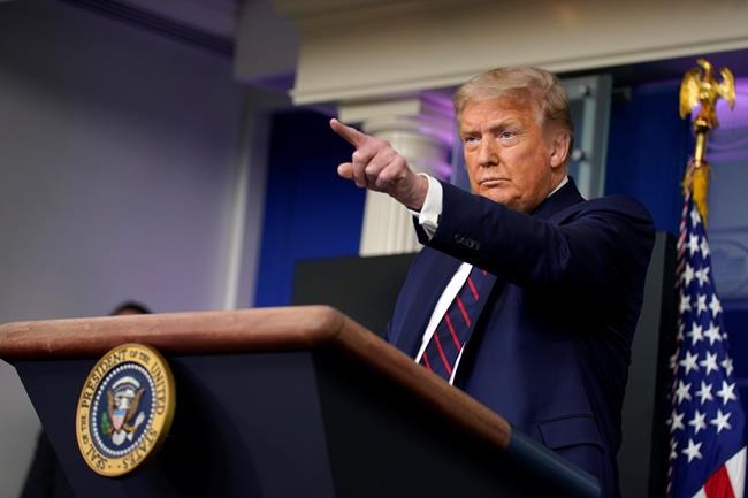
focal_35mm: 107
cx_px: 374
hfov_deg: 19.1
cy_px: 249
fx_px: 2223
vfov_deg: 12.8
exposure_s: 1/500
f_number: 3.2
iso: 1000
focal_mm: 107
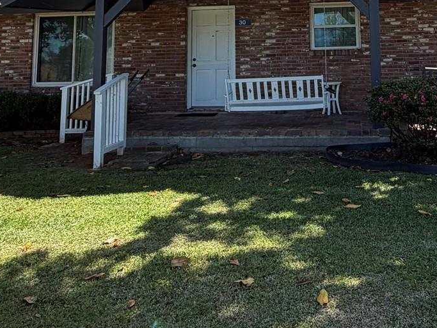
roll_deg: +1.3
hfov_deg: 44.0
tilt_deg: +7.9
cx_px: 300
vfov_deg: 31.4
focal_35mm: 42
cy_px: -11
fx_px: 530
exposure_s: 1/726
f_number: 2.2
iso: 40
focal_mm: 2.22
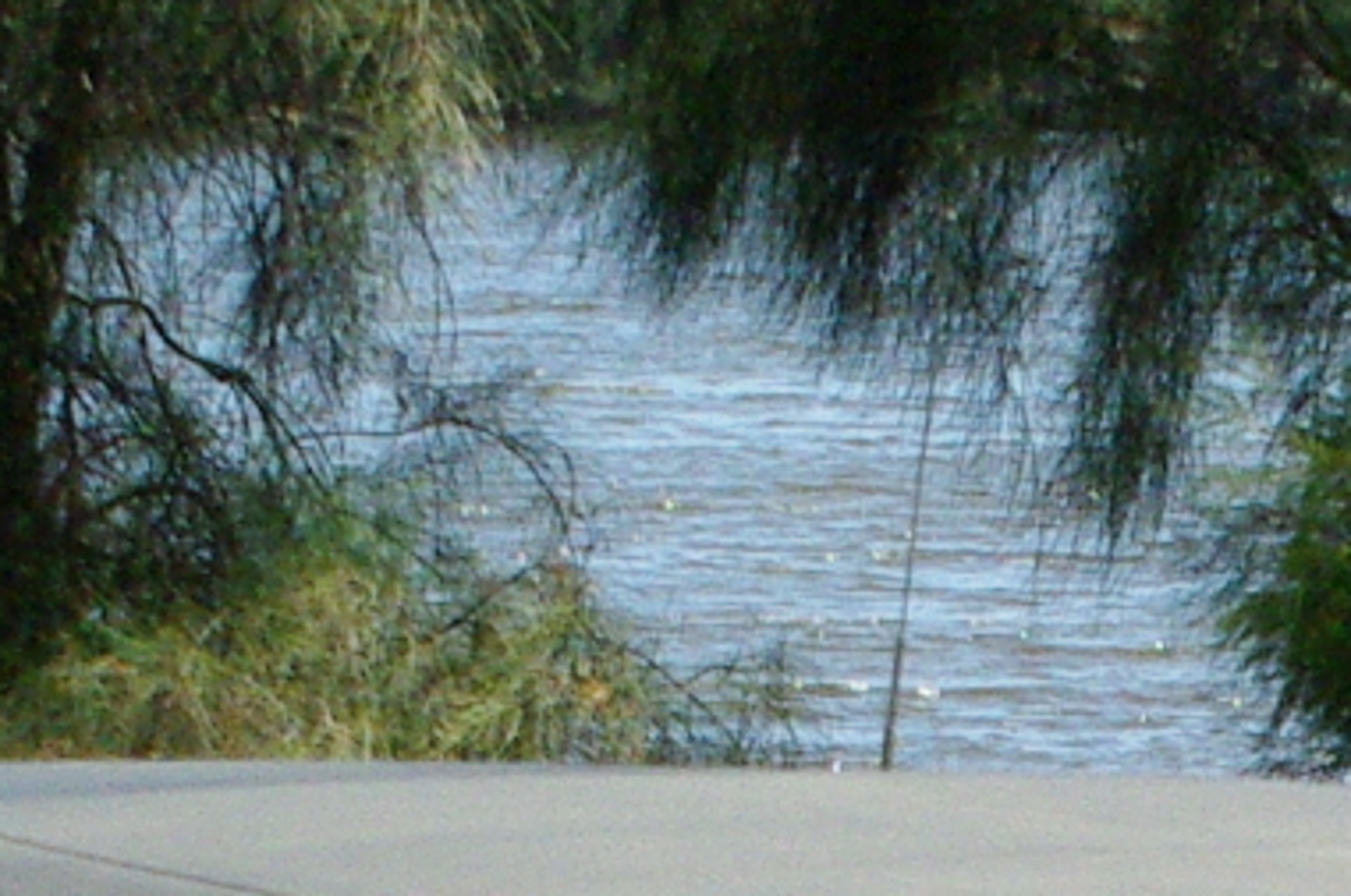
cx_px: 1791
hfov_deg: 6.2
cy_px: 1905
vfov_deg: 4.1
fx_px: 12443
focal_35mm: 332
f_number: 9.5
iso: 1600
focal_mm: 28
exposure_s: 1/1000
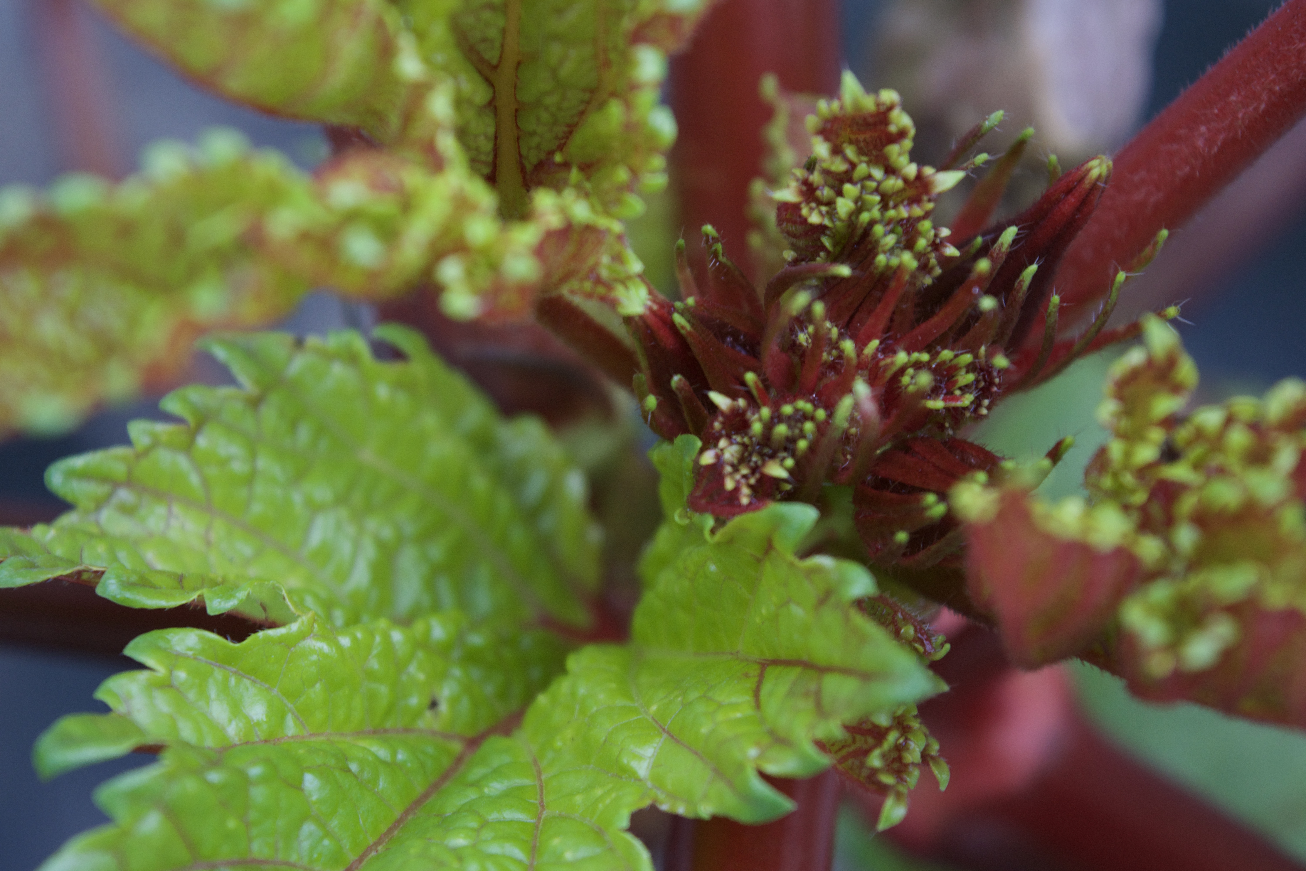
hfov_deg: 24.6
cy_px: 436
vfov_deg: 16.6
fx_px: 2993
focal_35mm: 82
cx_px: 653
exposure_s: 1/125
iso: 400
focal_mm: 55
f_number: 5.6
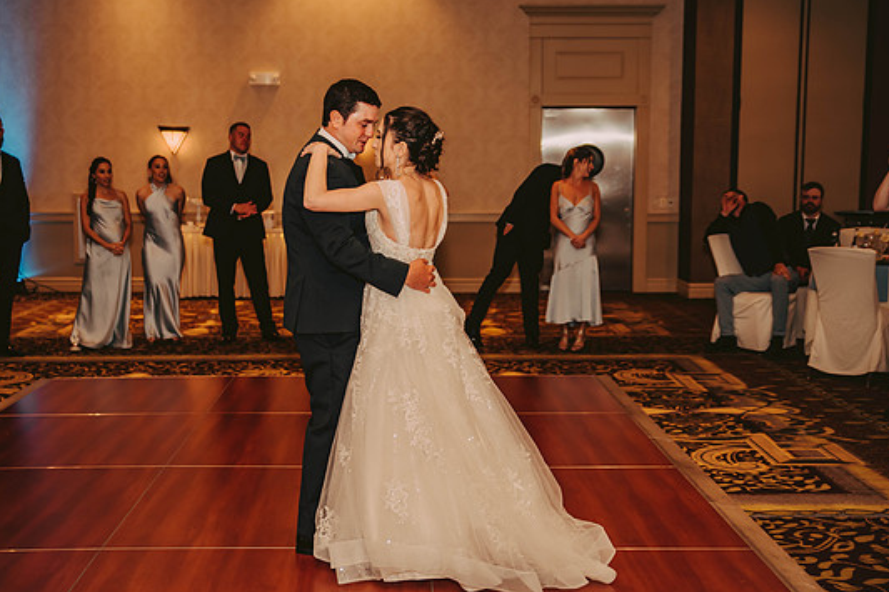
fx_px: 1210
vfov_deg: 27.5
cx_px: 424
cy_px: 278
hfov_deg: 40.3
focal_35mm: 49
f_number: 2.8
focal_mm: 45
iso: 500
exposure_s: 1/60
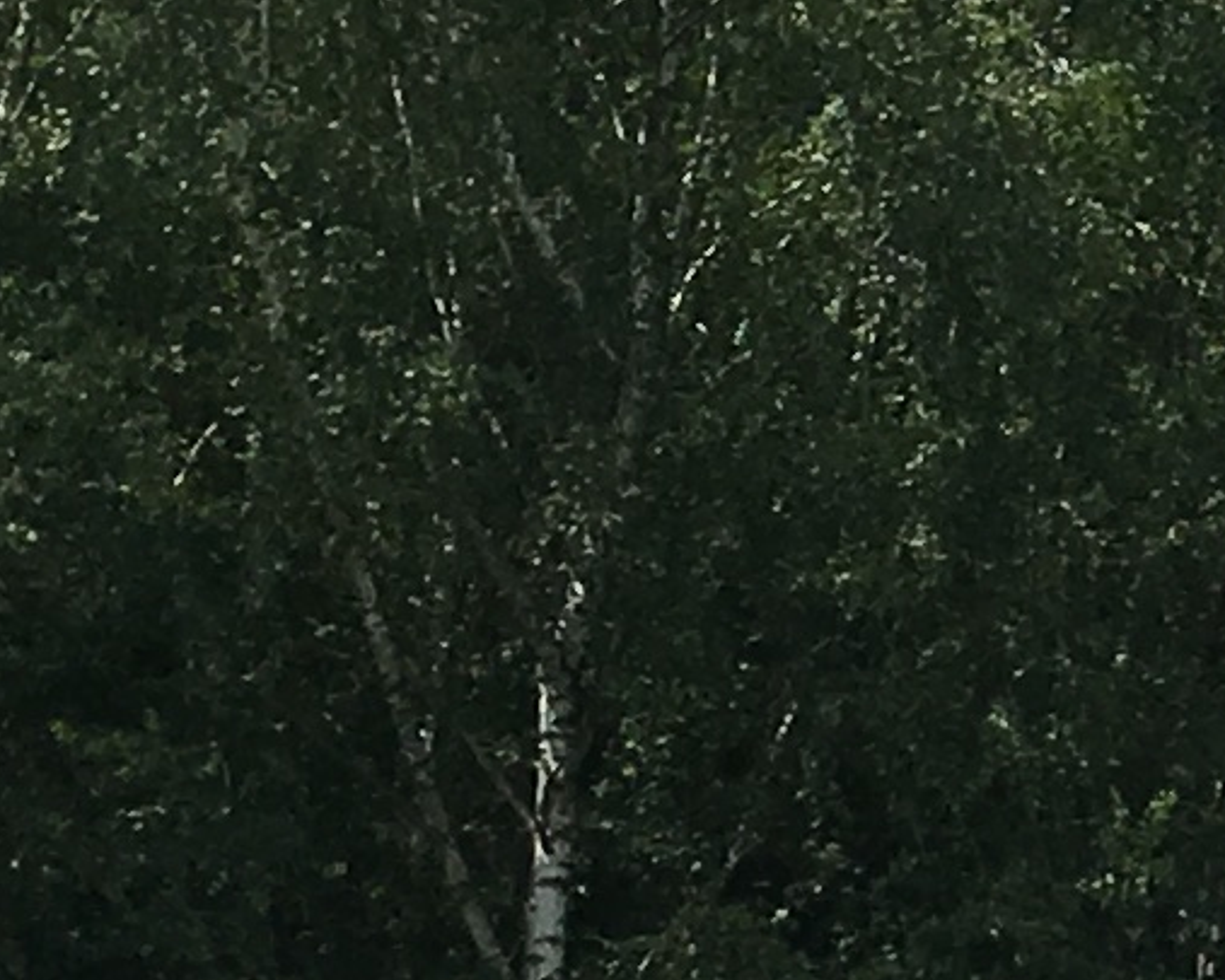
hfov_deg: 7.5
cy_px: 961
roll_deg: +0.0
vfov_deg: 6.9
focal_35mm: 225
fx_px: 8161
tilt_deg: +12.1
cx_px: 3735
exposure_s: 1/1748
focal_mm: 4.15
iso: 25
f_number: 2.2
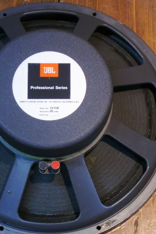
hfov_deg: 10.5
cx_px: 50
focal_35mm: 130
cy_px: 117
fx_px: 846
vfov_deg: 15.8
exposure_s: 1/20
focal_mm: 16.5
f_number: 5.2
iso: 400
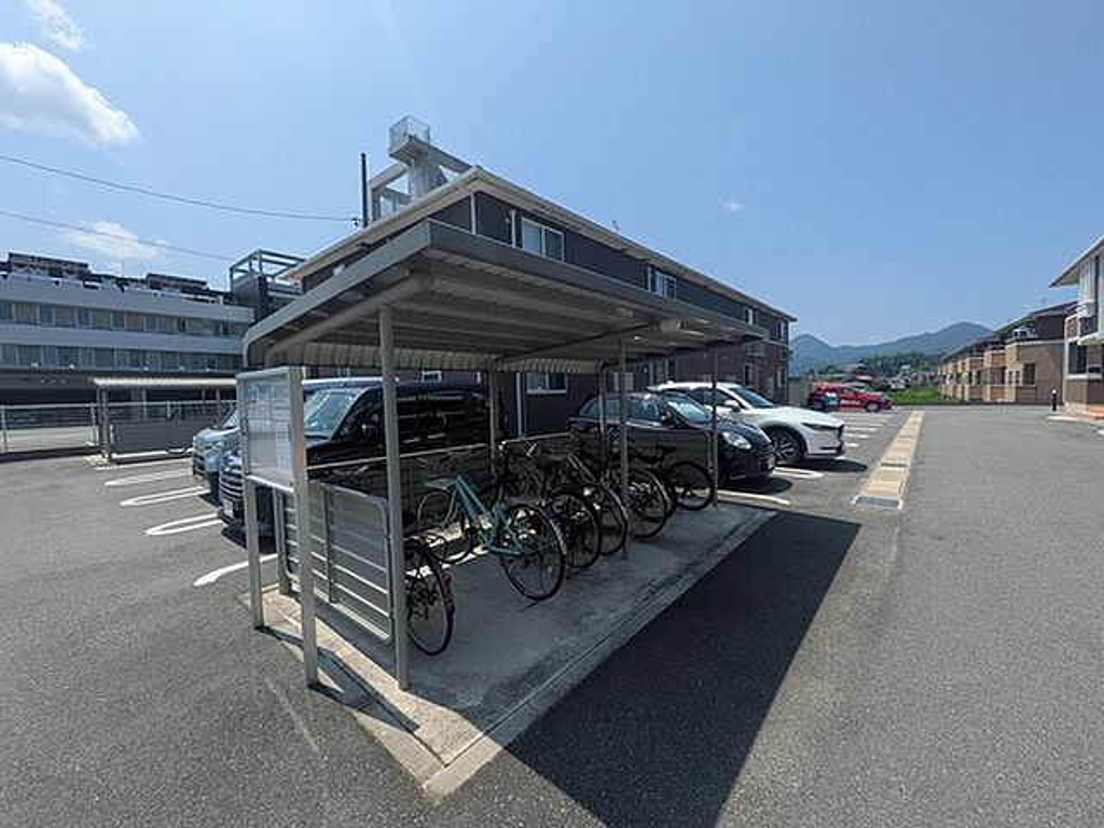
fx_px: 446
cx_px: 552
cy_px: 414
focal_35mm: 14
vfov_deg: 85.7
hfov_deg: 102.1
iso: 58
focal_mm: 1.85
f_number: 2.2
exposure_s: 1/2674
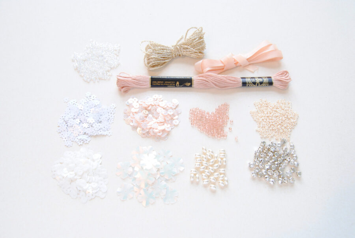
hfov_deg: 55.0
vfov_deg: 38.5
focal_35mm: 34
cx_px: 178
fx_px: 341
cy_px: 119
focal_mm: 23
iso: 200
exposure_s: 1/13
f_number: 6.3
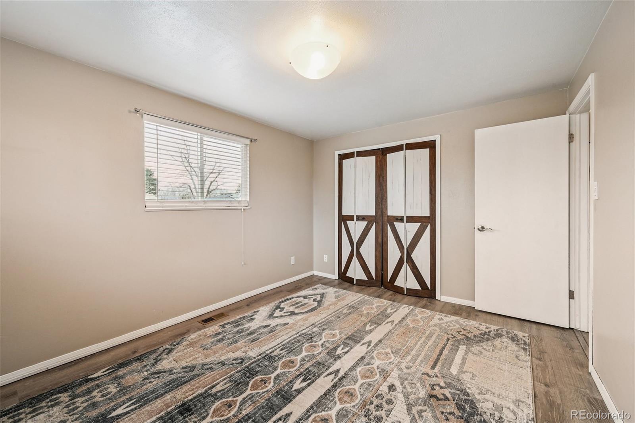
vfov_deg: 81.2
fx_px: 247
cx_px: 318
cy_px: 212
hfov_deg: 104.3
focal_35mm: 14
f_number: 10
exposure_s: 1/8
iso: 400
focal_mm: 14
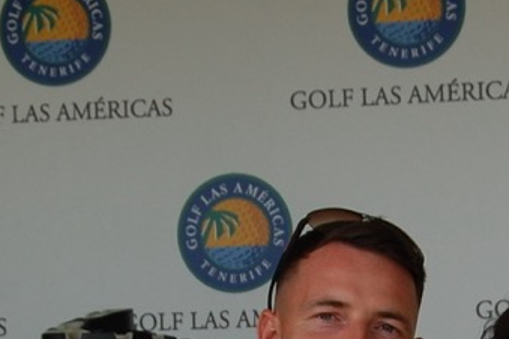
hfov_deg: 9.6
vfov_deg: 6.3
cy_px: 569
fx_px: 3040
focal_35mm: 215
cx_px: 387
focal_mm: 38
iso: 200
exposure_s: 1/160
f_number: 6.3
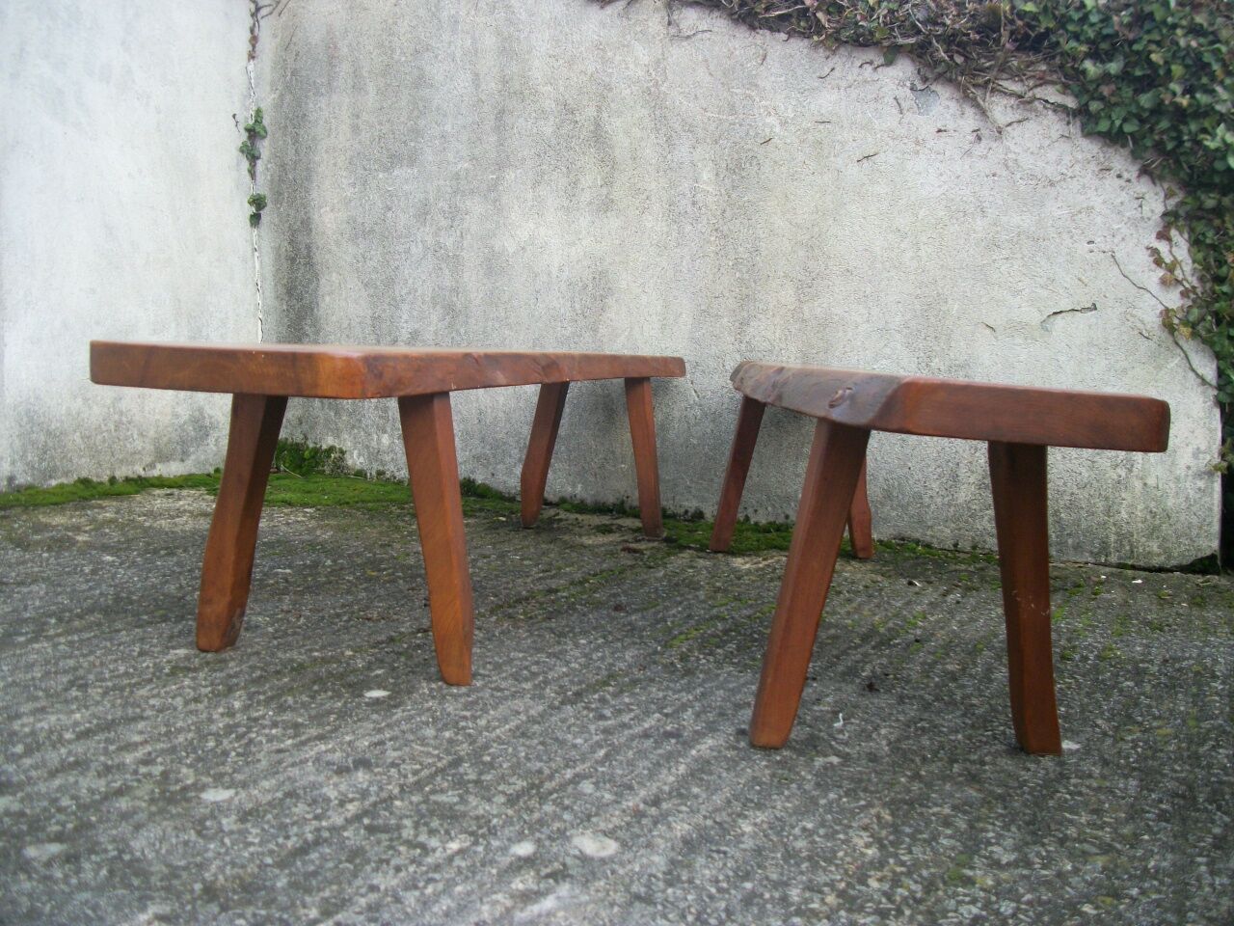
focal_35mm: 32
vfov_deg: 44.2
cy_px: 463
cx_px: 617
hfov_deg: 56.8
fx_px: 1141
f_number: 2.9
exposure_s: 1/100
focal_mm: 5.7
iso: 80
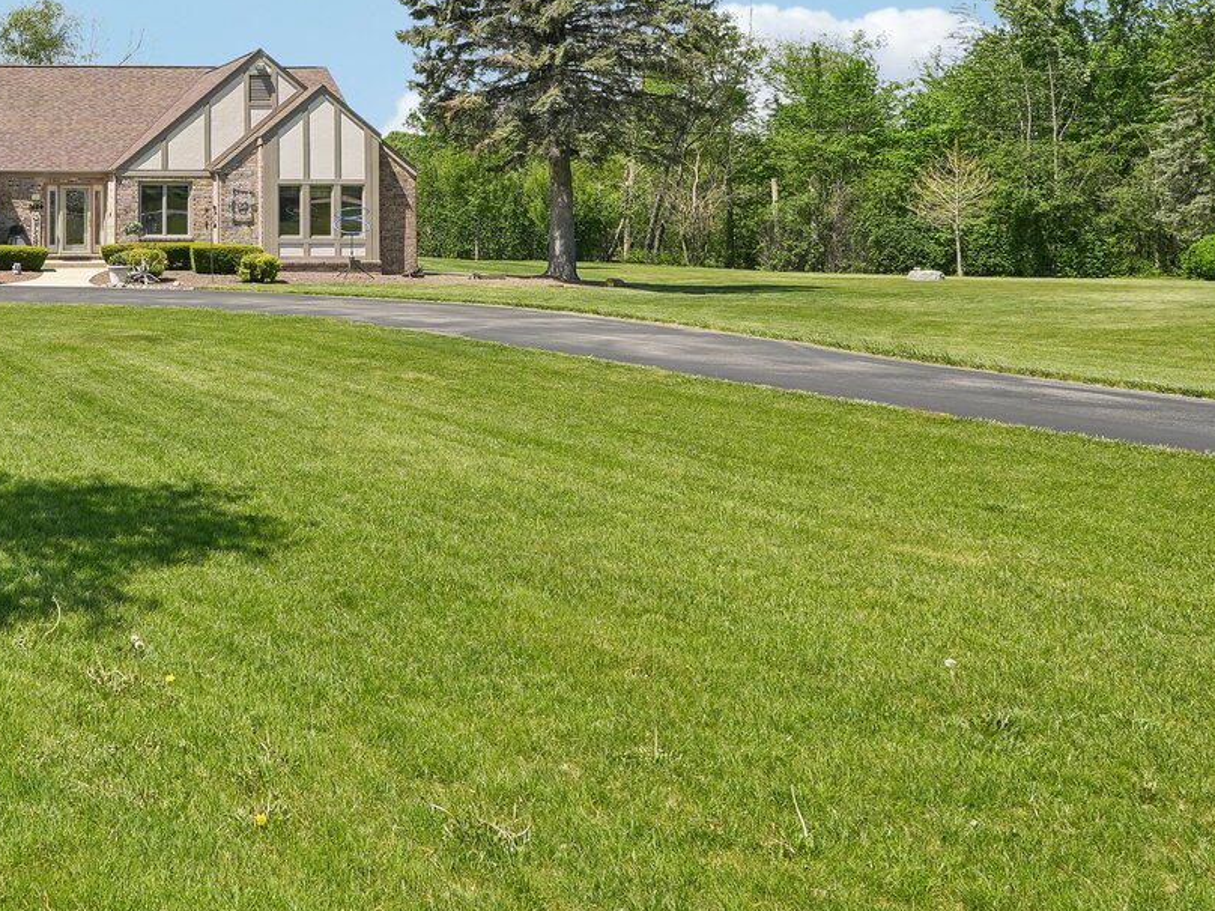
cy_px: 165
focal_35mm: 39
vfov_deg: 35.5
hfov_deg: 40.8
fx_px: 1369
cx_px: -42
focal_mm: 16
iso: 100
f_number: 7.1
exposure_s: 1/250
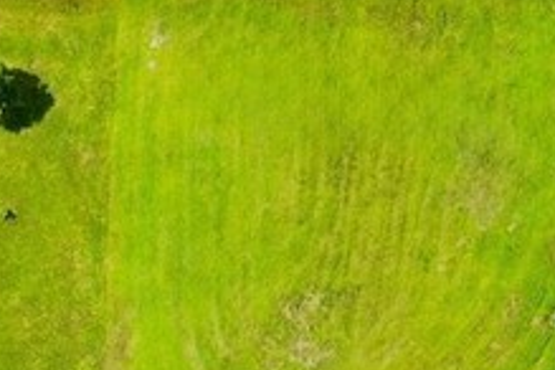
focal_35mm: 139
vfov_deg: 9.7
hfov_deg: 13.8
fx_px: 2143
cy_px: 507
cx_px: 849
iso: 100
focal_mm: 10.26
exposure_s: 1/320
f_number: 5
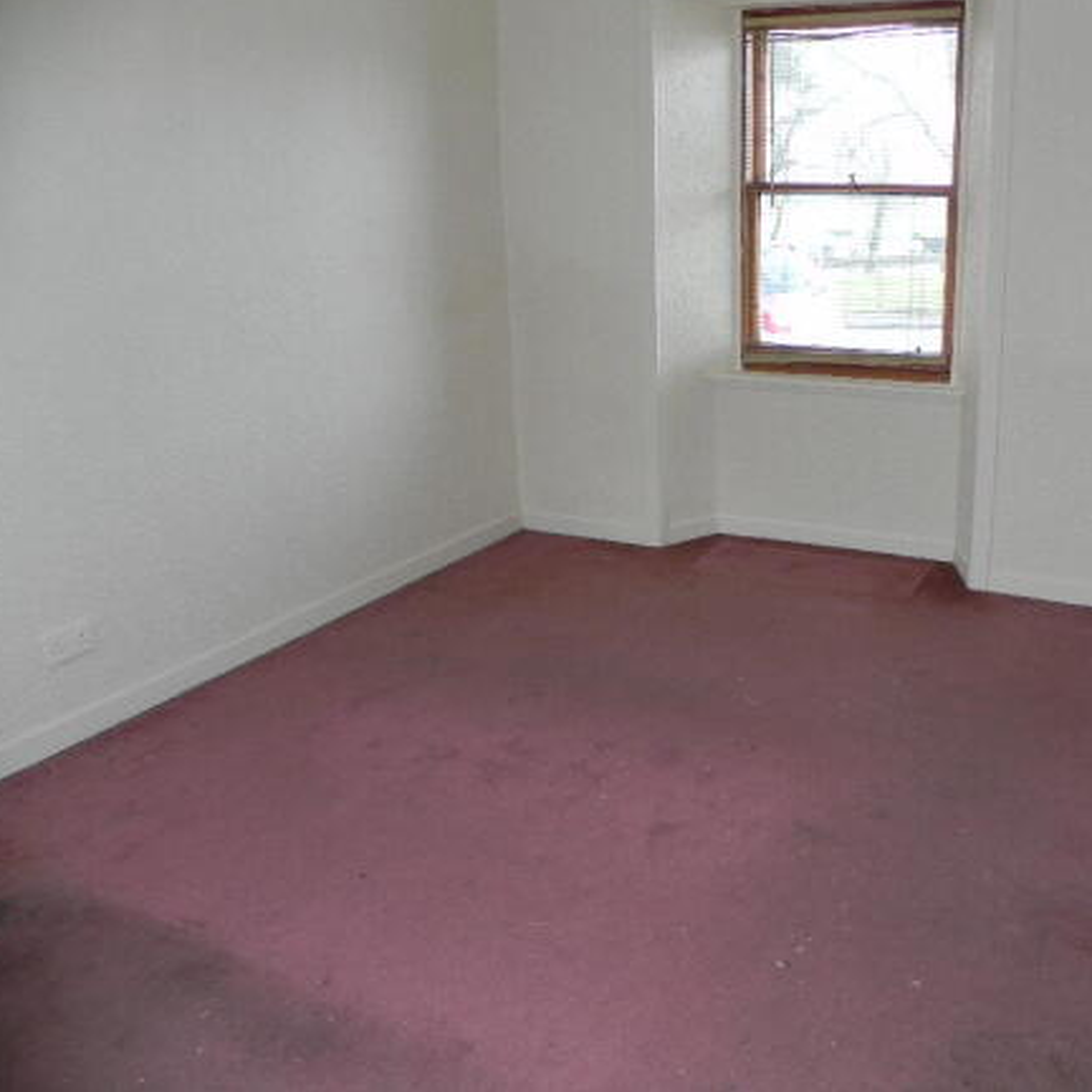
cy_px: 542
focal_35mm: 31
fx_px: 1106
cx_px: 719
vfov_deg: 52.5
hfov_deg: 51.6
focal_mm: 4.6
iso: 200
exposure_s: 1/30
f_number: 2.8
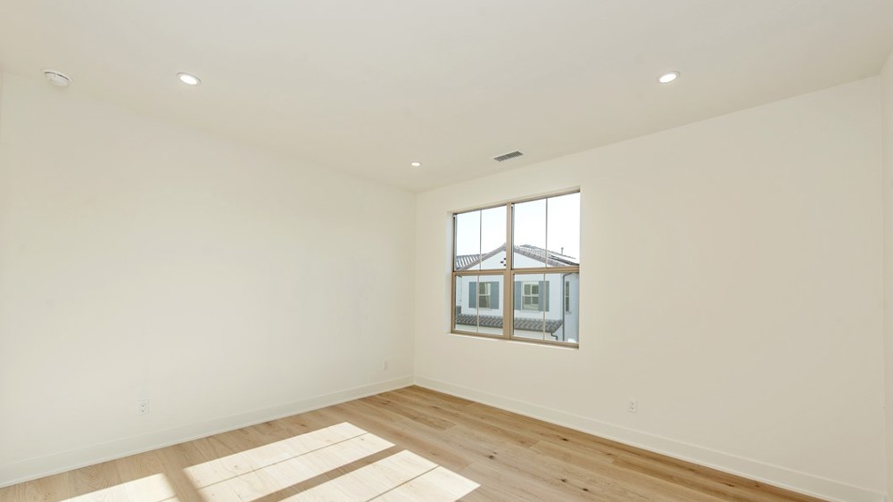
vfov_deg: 70.2
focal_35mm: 15
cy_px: 283
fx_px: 355
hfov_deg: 103.0
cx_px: 443
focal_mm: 14
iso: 100
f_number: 7.1
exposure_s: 1/200
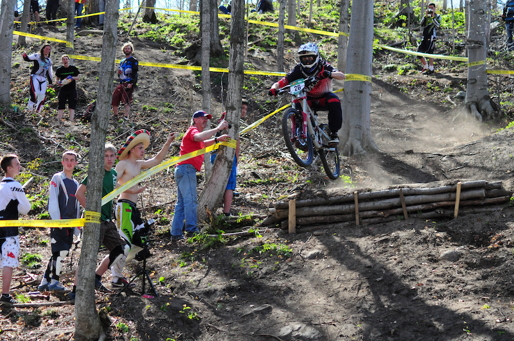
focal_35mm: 105
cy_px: 170
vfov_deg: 13.0
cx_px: 257
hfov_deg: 19.5
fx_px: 1497
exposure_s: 1/1250
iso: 1250
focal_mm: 70
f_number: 5.6
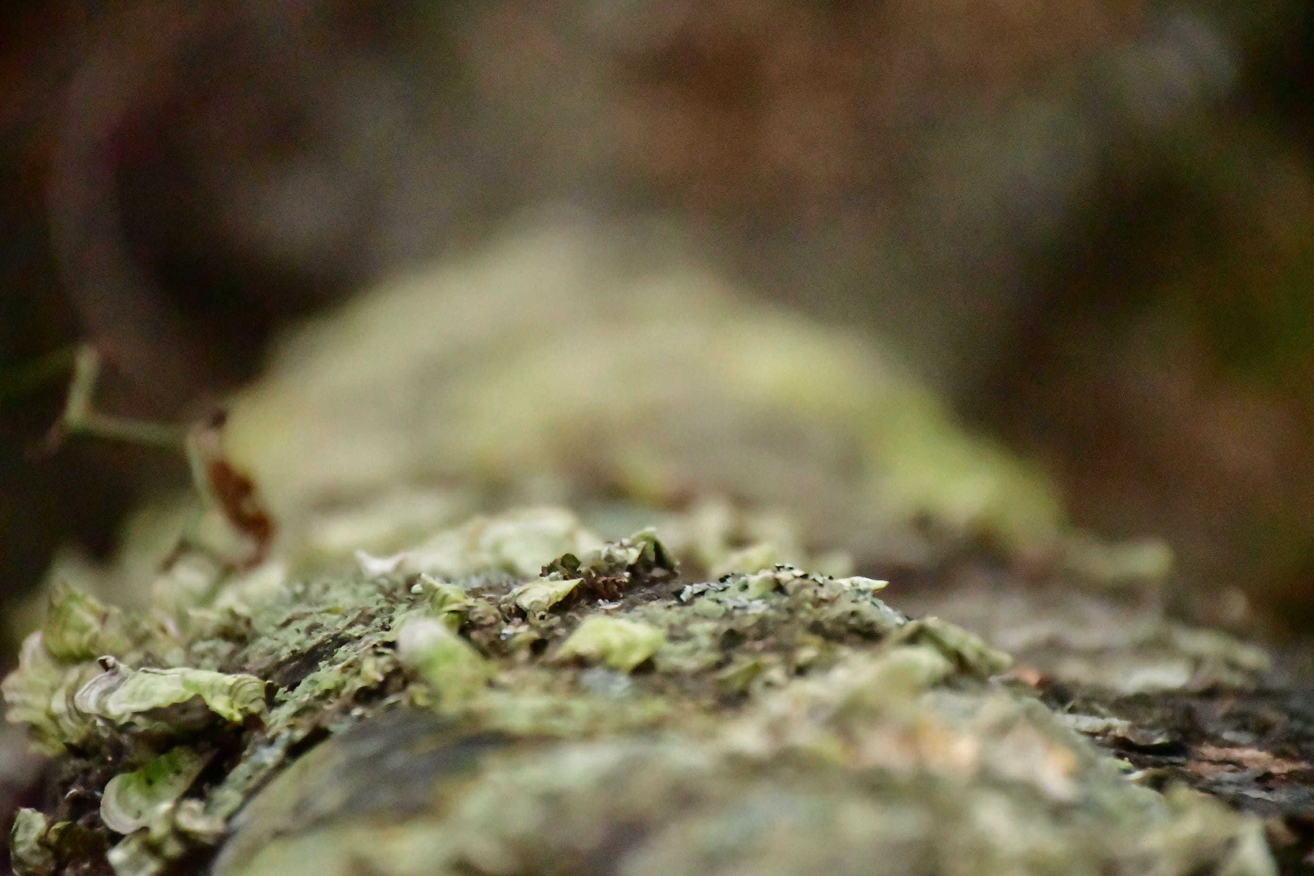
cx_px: 657
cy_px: 438
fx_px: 7664
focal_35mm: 210
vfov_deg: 6.5
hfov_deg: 9.8
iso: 20000
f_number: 5.6
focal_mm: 140
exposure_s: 1/6400
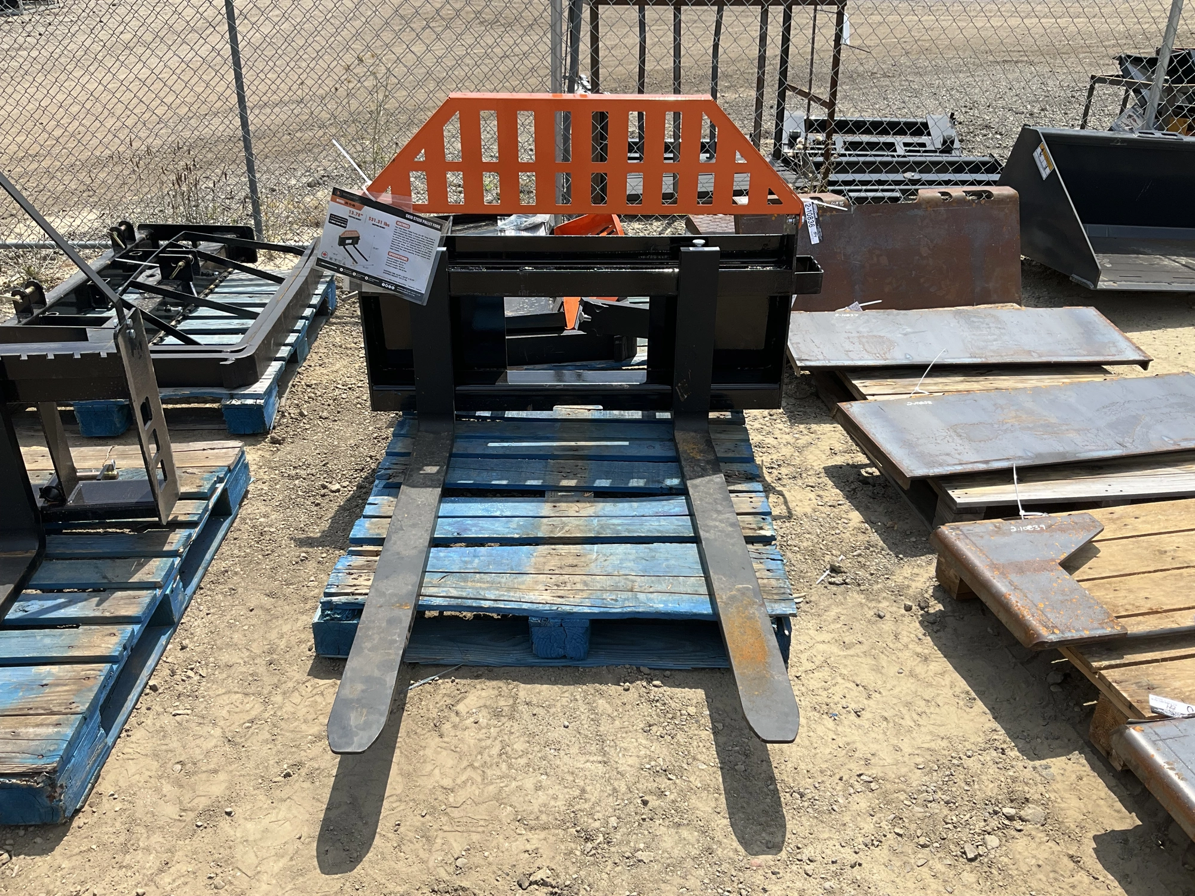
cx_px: 598
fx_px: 1001
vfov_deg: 48.2
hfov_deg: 61.7
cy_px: 448
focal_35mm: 29
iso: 25
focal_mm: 3
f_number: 1.8
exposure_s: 1/1377
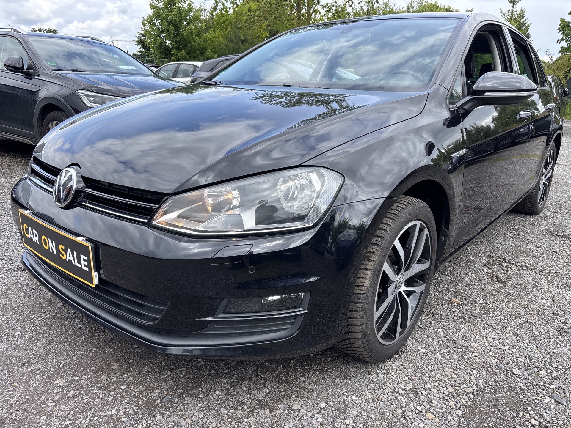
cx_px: 286
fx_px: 429
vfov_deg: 53.1
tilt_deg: -17.1
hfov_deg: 67.3
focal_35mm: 26
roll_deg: -2.3
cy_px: 214
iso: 50
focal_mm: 5.96
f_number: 1.6
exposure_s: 1/894
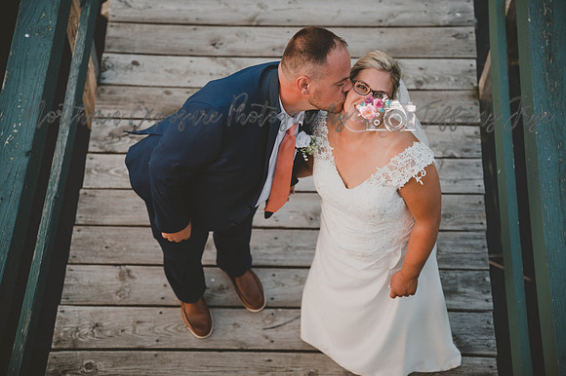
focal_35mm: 70
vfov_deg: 19.4
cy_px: 188
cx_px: 283
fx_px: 1100
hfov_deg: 28.9
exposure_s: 1/250
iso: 400
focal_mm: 70
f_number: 3.2
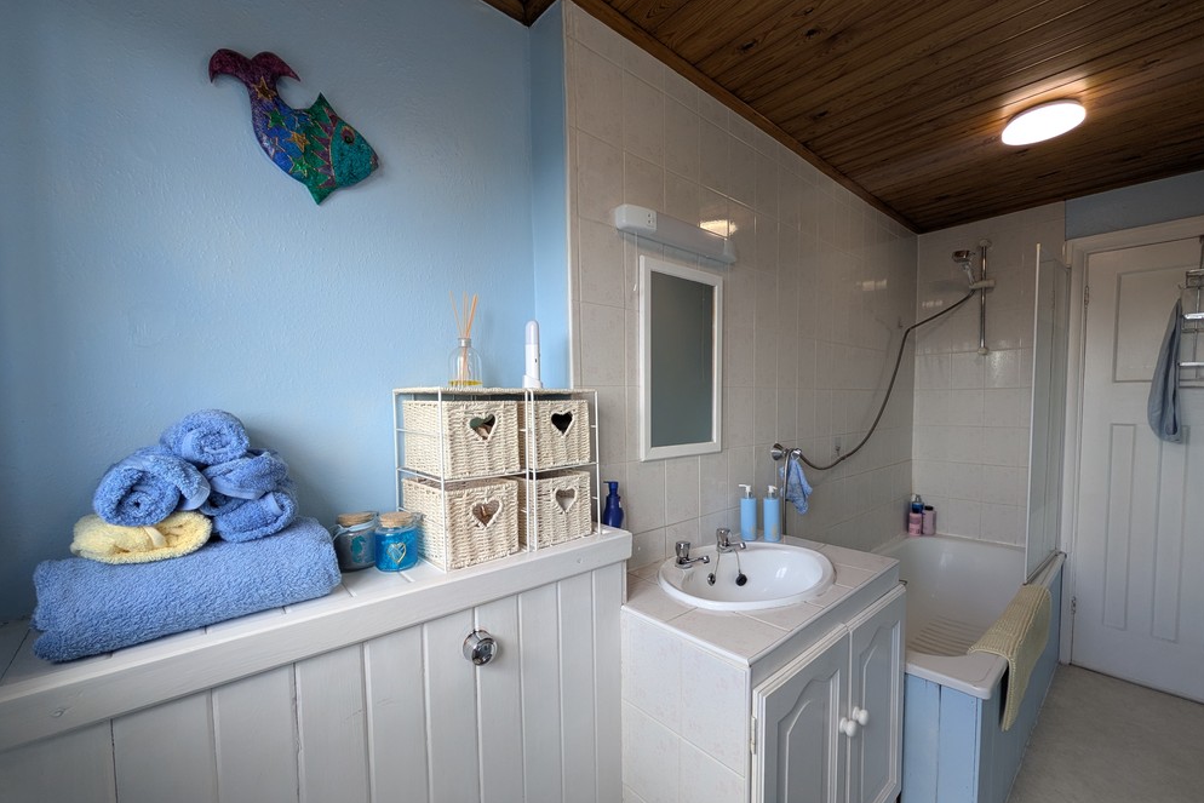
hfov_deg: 100.4
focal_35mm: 15
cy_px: 427
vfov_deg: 77.3
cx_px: 619
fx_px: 502
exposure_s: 1/100
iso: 48
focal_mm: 1.83
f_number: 2.2
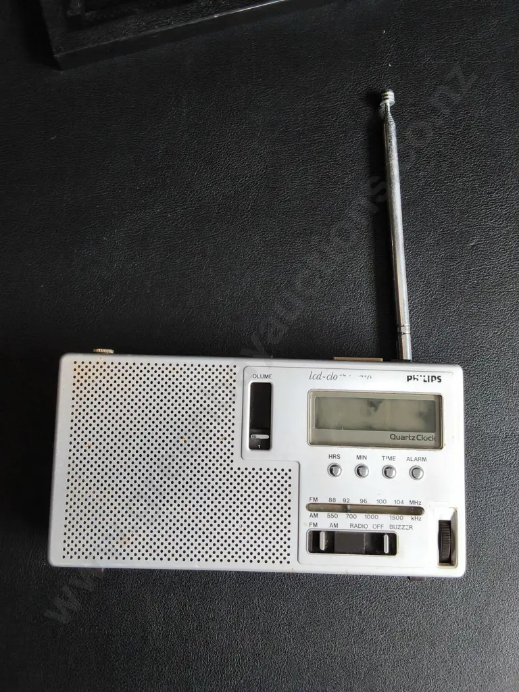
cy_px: 346
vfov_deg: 65.3
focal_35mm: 27
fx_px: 540
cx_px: 260
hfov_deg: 51.4
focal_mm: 2.87
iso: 100
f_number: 2
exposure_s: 1/100
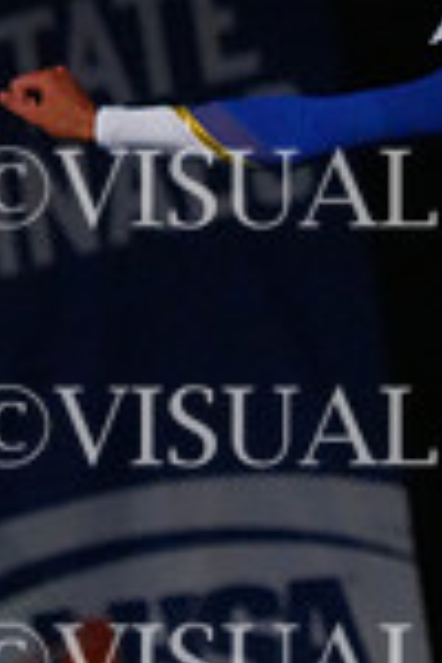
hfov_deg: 1.2
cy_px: 782
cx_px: 820
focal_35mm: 1160
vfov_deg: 1.8
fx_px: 21362
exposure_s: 1/1250
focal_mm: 300
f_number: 5.6
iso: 16000
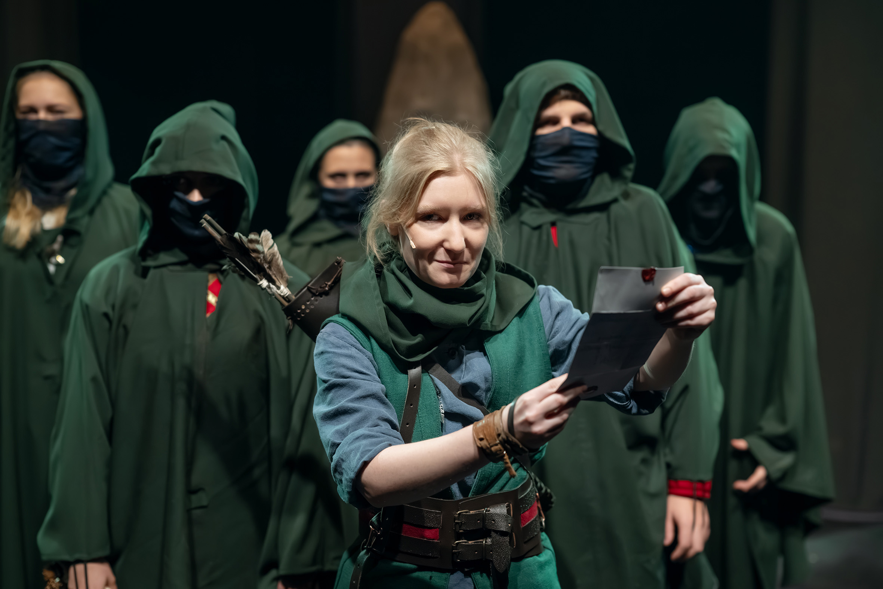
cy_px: 294
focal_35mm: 50
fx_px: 1226
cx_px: 442
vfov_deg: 27.0
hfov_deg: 39.6
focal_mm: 50
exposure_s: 1/100
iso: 1600
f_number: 2
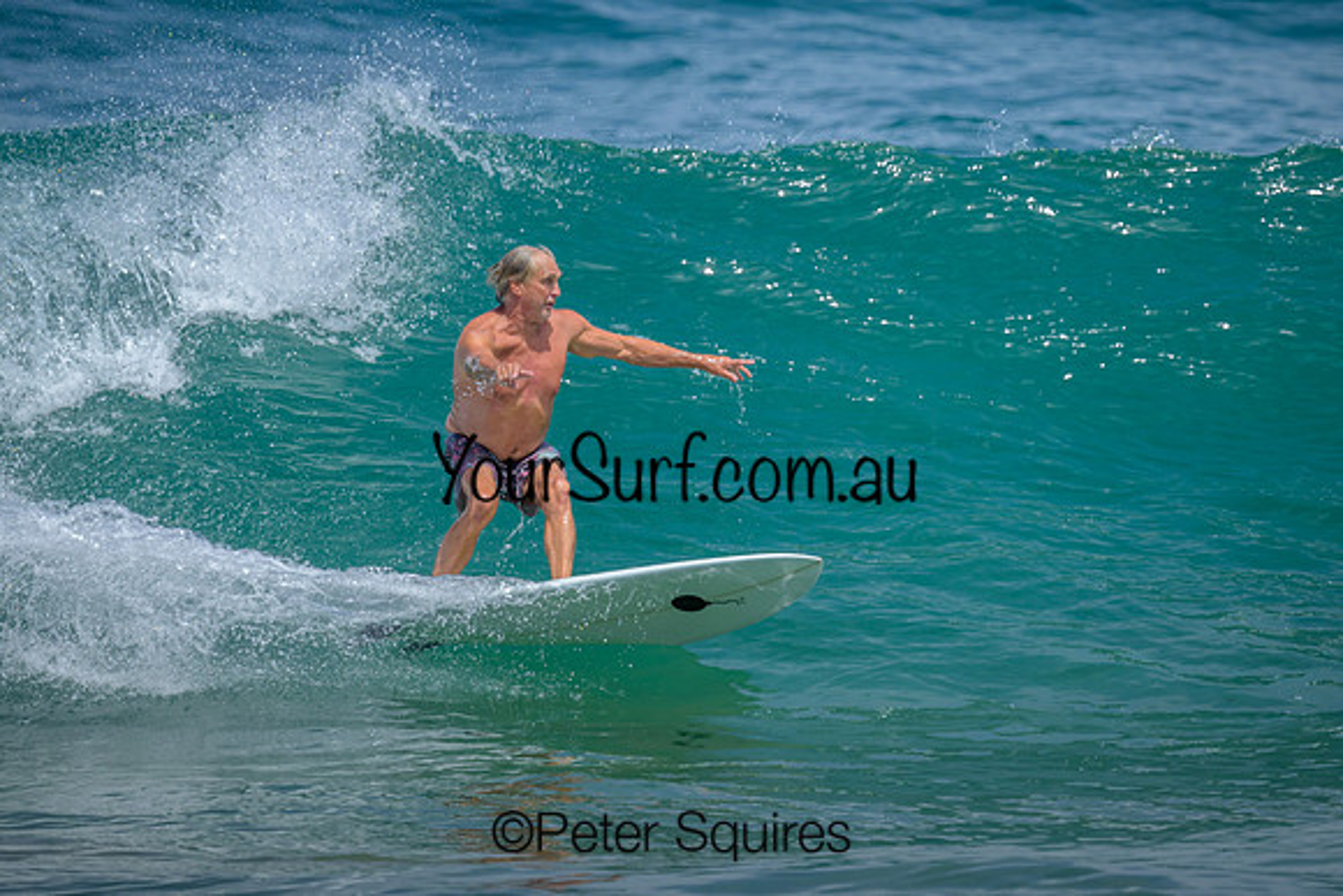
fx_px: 40871
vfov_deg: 1.3
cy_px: 319
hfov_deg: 1.9
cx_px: 793
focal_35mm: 1095
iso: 320
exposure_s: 1/2500
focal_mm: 800
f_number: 6.3
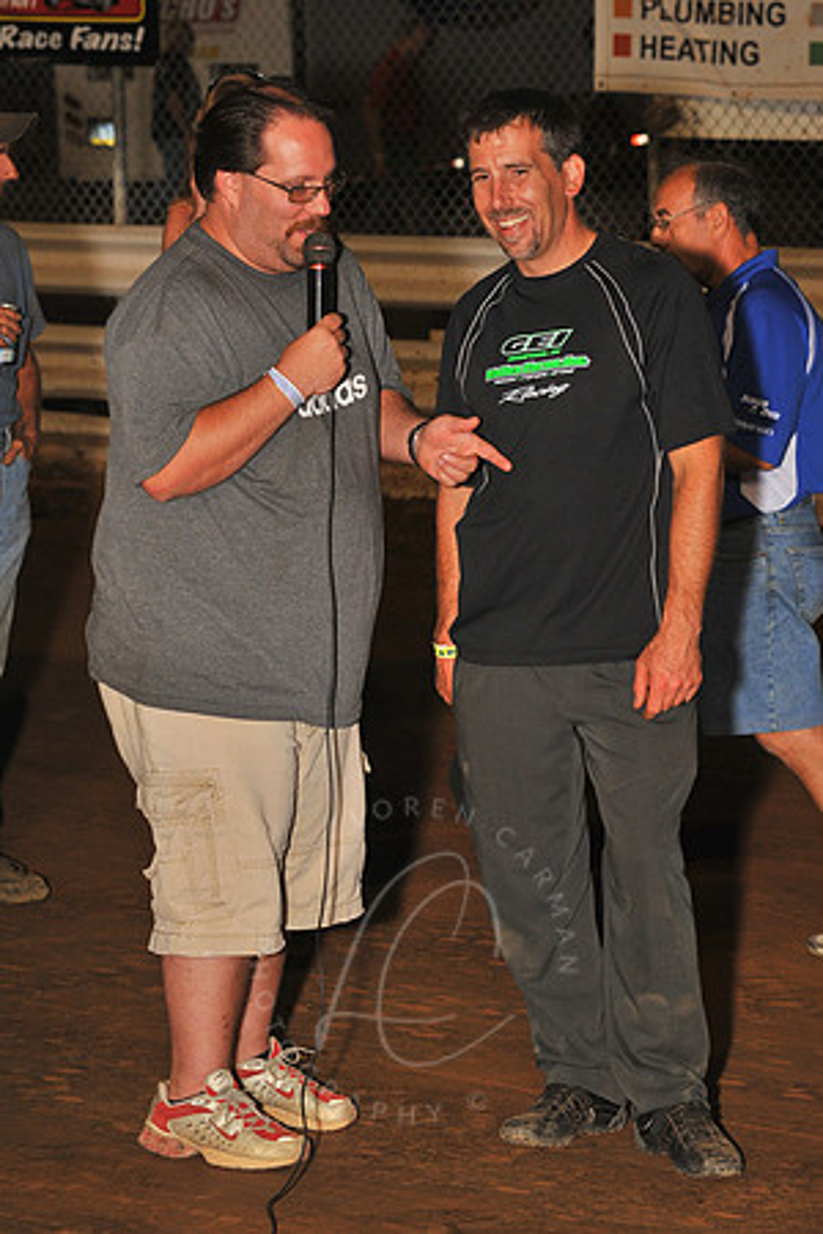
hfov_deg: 13.0
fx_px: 3600
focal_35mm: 105
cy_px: 617
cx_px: 412
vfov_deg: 19.5
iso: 500
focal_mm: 105
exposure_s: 1/320
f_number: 8
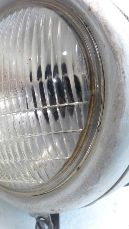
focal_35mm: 37
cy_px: 115
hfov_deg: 31.3
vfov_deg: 54.0
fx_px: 225
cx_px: 29
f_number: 3.3
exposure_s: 1/8
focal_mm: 4.1
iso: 80
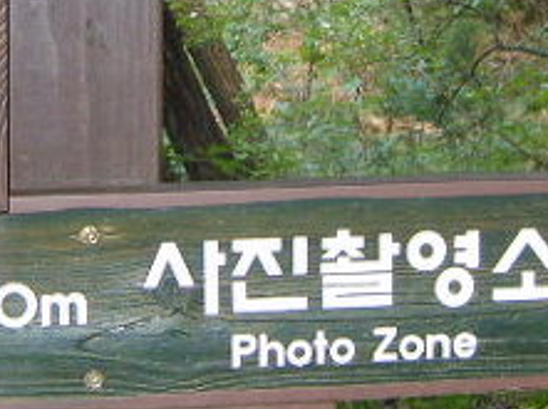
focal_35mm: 150
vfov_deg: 9.8
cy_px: 7
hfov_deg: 13.2
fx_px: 2371
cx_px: 227
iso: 100
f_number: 2.8
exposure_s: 1/30
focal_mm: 7.4
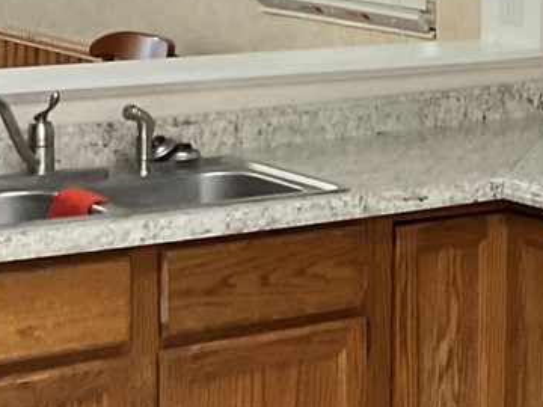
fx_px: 2024
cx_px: 635
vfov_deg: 11.4
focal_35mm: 129
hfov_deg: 14.8
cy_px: 15
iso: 200
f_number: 1.8
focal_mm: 3
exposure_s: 1/60
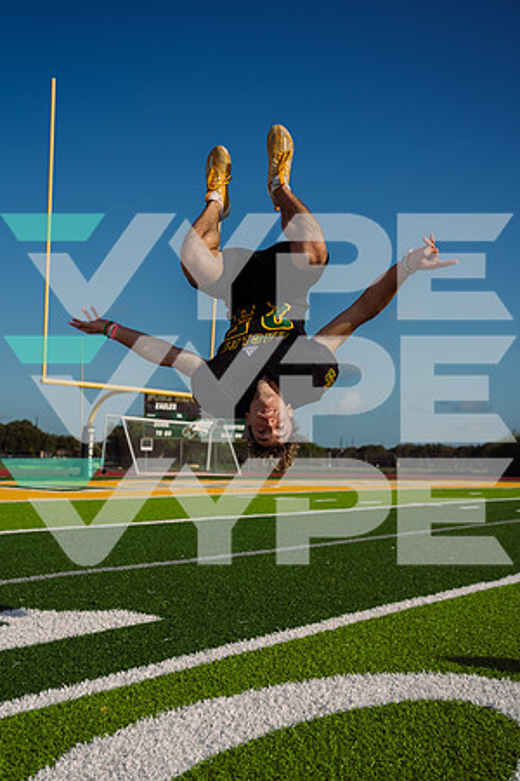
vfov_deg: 50.7
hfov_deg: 35.1
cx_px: 260
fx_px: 823
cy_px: 390
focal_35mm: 38
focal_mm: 38
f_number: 4
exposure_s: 1/1000
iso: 50
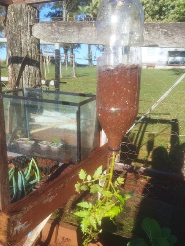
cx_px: 106
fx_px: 264
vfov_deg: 49.9
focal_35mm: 37
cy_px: 146
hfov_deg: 38.6
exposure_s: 1/1466
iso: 101
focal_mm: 4.71
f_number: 1.79
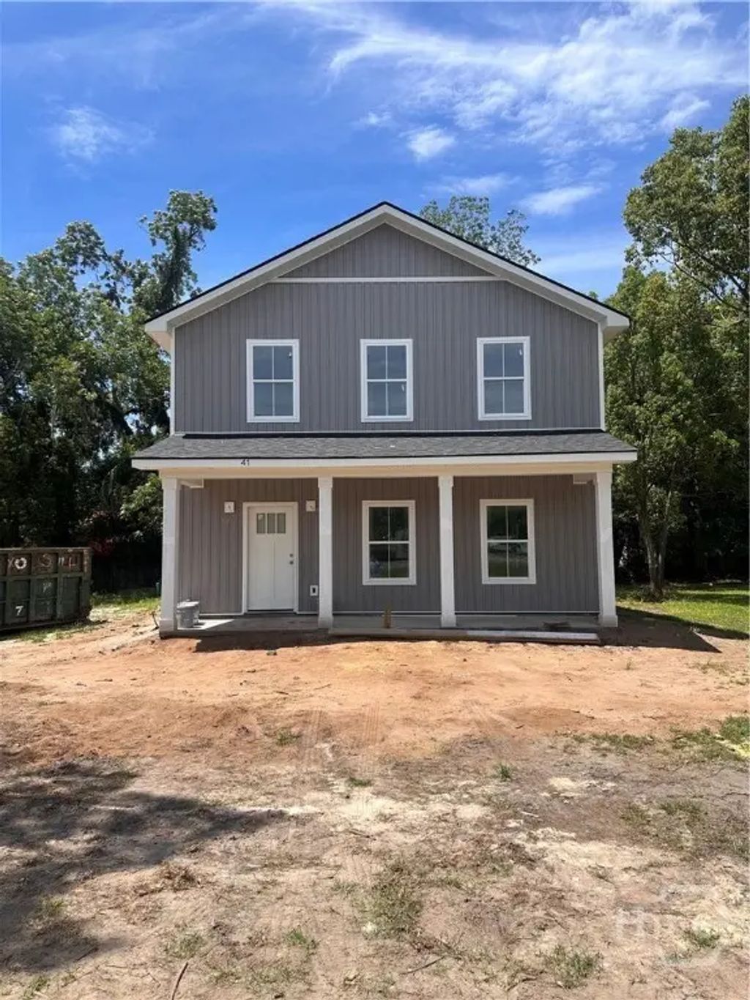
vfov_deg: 71.6
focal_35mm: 24
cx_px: 375
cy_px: 500
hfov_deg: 56.8
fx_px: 693
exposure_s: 1/4348
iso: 80
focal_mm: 6.86
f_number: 1.78
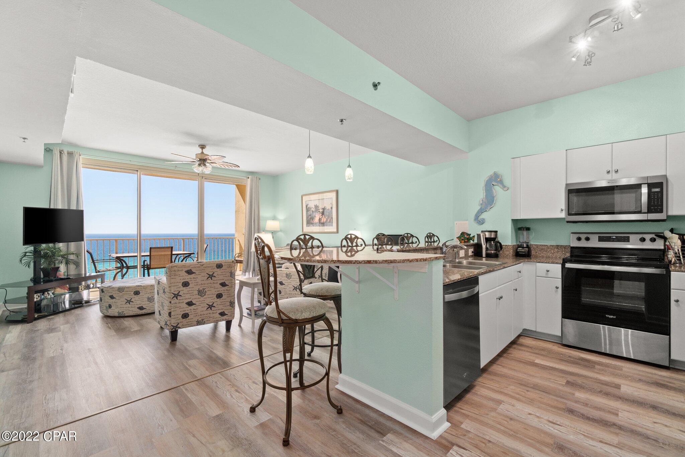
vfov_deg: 77.3
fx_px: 285
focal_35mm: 15
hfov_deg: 100.4
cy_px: 228
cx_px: 342
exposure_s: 1/10
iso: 800
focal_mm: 10
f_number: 8
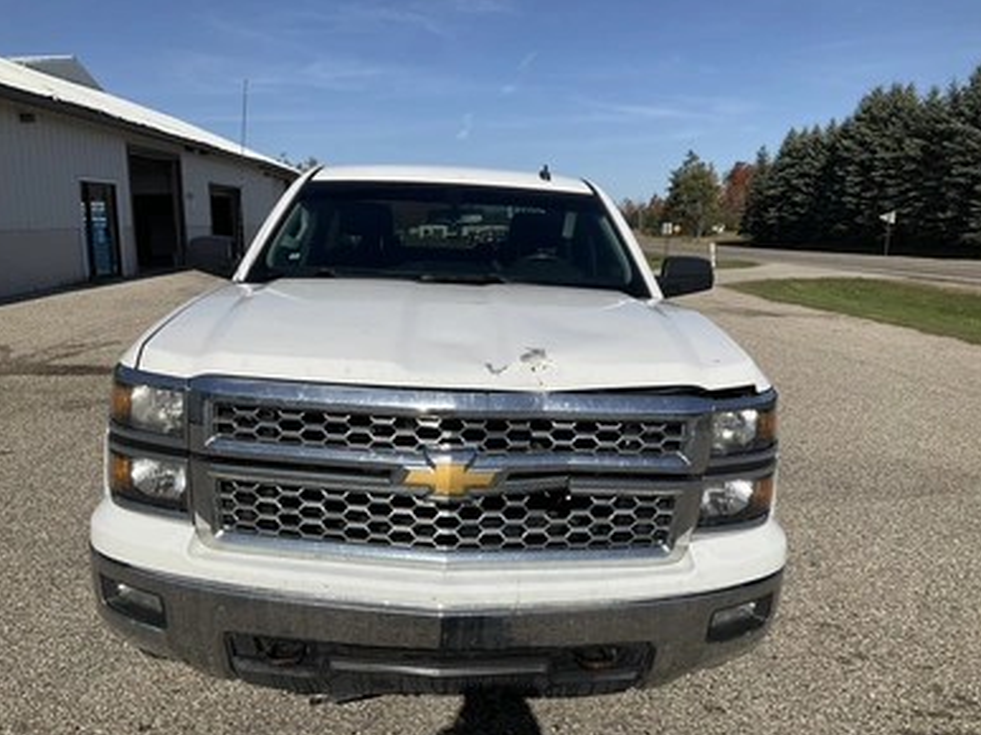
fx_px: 850
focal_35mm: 30
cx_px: 477
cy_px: 373
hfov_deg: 60.0
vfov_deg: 46.8
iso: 25
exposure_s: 1/4405
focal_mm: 3
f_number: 1.8
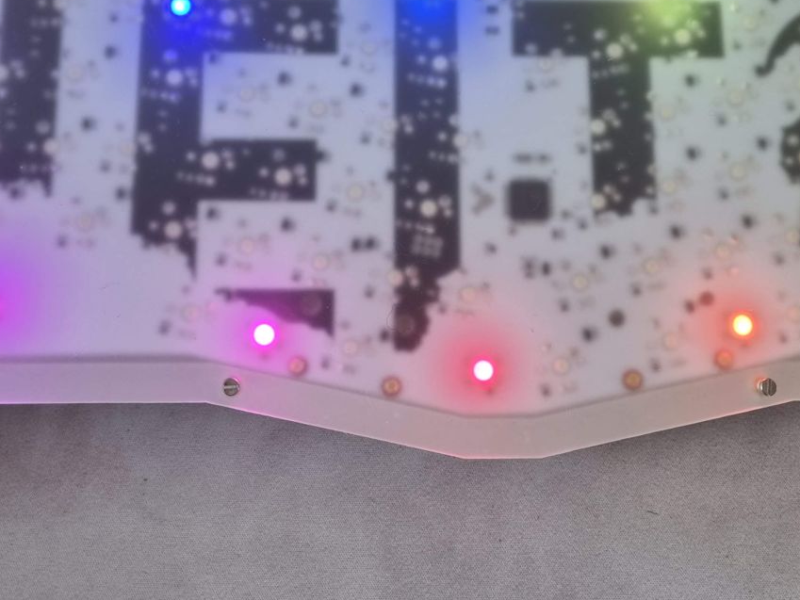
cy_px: 84
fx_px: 1133
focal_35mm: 49
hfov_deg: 38.9
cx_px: 407
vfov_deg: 28.7
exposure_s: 1/100
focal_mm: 5.4
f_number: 1.8
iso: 125
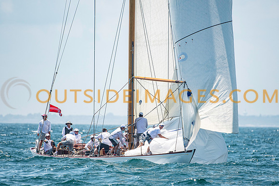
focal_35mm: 600
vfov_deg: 2.3
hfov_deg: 3.4
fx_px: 4651
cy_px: 93
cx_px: 140
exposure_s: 1/3200
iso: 400
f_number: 5
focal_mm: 400
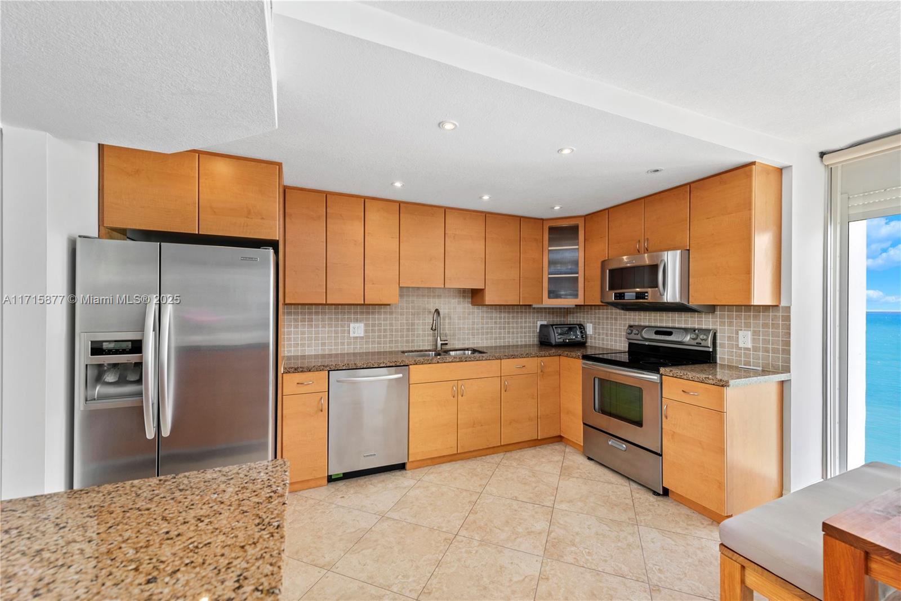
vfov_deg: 81.2
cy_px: 300
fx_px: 350
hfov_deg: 104.2
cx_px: 450
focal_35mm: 14
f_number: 8
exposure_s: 1/15
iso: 320
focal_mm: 14
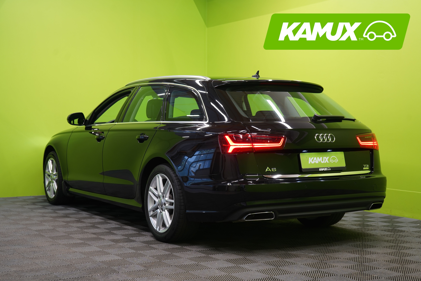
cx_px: 210
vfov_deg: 25.5
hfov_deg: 37.5
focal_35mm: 53
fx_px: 620
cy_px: 140
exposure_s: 1/30
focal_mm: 53
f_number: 5
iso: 400
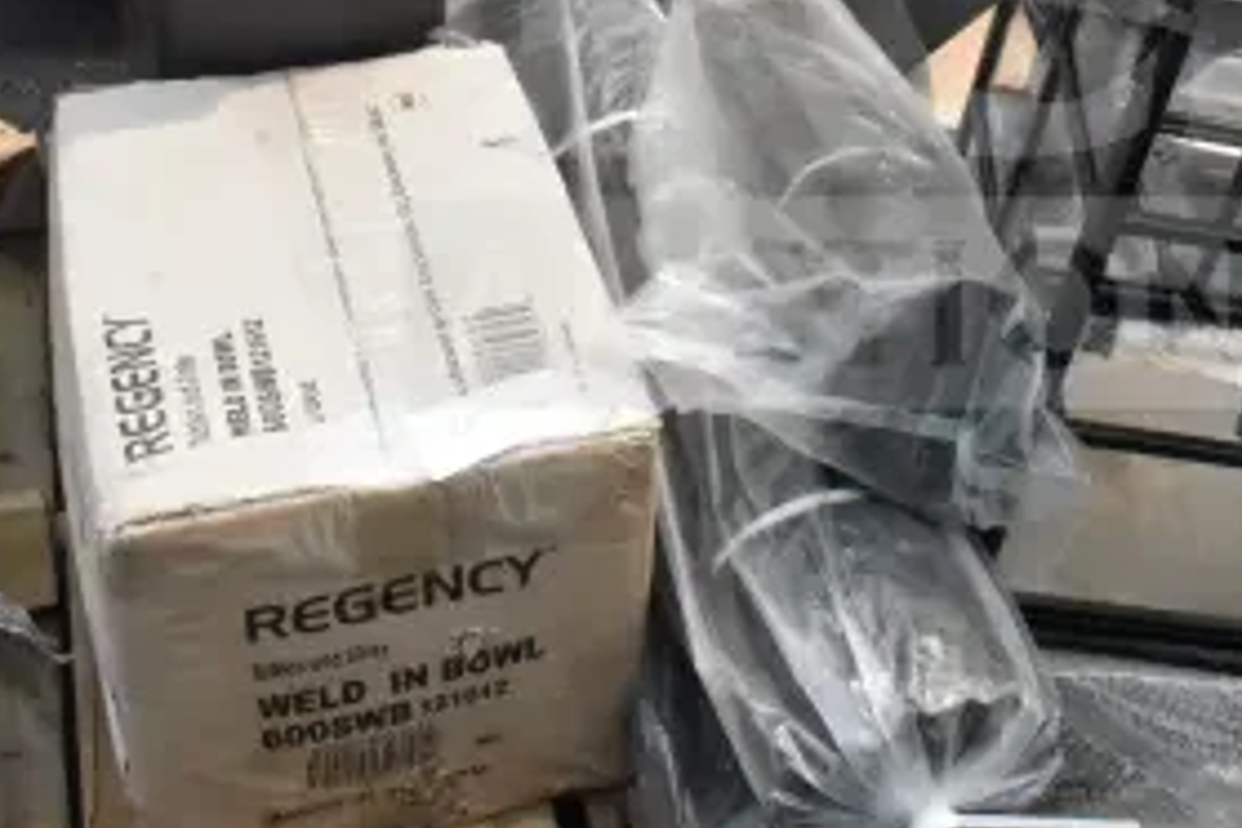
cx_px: 899
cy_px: 56
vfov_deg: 22.3
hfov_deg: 33.4
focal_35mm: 59
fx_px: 2035
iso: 6400
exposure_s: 1/2000
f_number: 22
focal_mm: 18
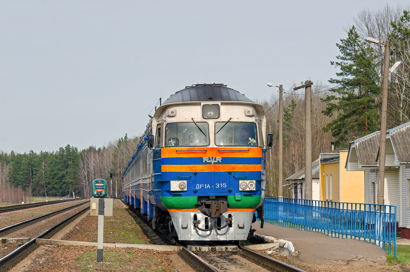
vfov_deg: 9.1
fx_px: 1705
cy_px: 136
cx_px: 205
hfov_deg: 13.7
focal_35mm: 150
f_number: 9
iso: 125
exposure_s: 1/400
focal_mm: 100
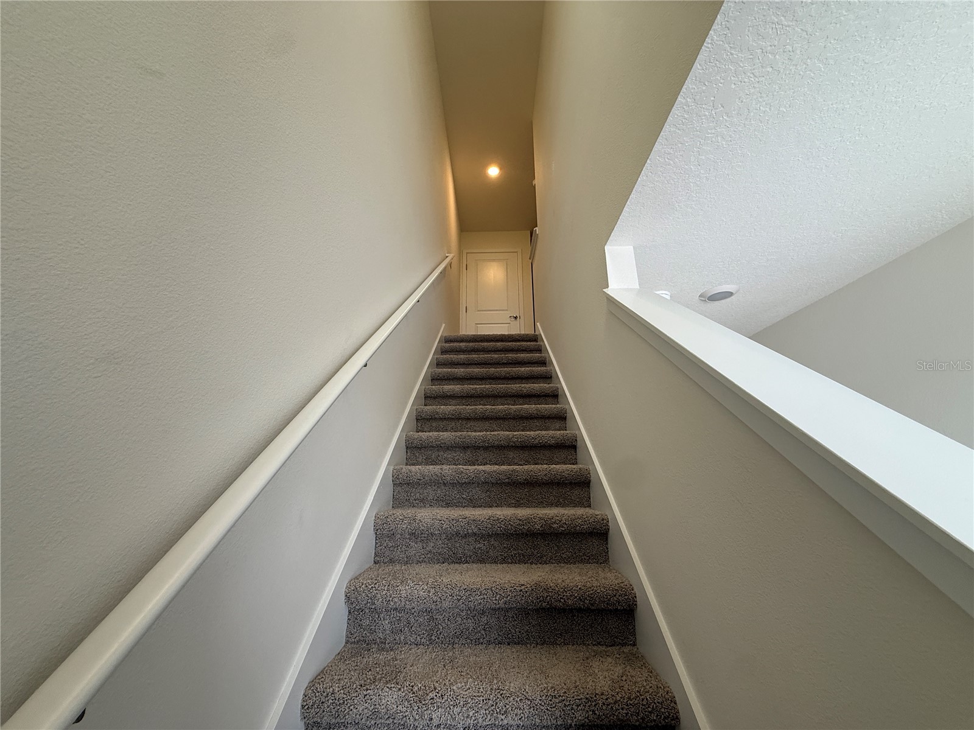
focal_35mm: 14
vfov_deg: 85.7
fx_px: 394
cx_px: 487
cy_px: 365
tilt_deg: +15.5
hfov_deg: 102.1
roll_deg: +0.5
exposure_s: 1/120
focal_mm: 2.22
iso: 160
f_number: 2.2
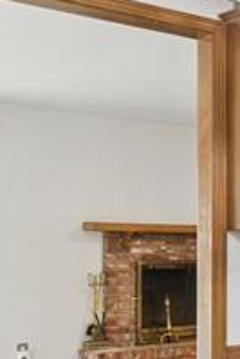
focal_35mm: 77
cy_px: 260
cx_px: 474
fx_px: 769
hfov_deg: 14.7
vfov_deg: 26.0
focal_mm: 10
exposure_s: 1/40
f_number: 6.3
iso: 200
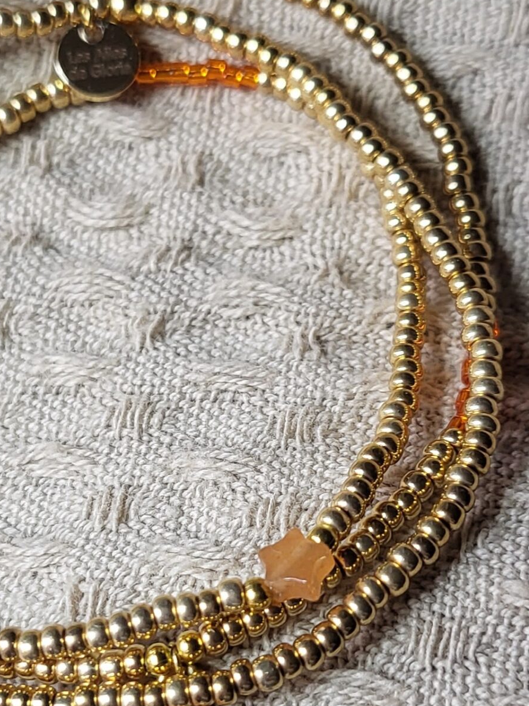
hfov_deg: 25.5
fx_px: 1142
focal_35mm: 56
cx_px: 91
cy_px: 372
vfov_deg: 34.4
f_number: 1.8
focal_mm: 5.4
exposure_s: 1/100
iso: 160
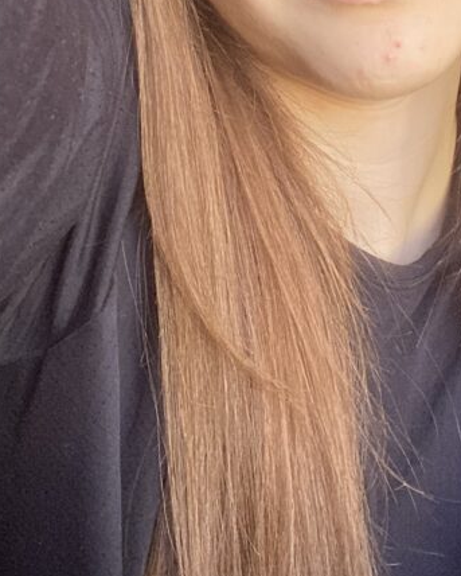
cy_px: -17
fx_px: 1193
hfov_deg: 21.8
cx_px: 316
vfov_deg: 25.6
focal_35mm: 70
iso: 125
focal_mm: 2.71
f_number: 2.2
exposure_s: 1/60
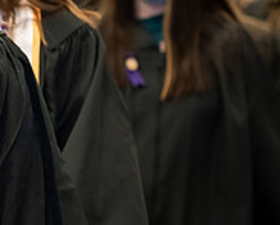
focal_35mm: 312
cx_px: -109
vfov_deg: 5.0
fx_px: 2590
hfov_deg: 6.1
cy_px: 16
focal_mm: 105
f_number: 3.5
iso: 1600
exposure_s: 1/200
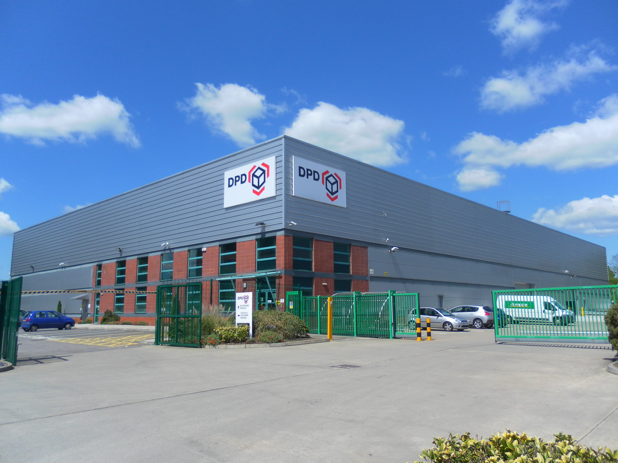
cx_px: 309
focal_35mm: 28
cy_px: 232
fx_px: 500
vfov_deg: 49.7
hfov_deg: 63.4
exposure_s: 1/200
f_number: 8
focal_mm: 4.9
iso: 80
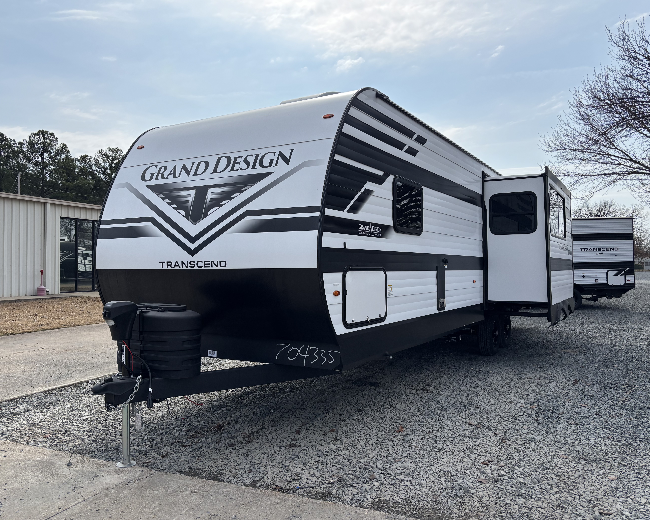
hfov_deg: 62.2
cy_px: 256
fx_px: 539
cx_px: 317
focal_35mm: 28
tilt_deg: +0.7
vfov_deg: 51.5
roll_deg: -0.2
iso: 50
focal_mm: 5.96
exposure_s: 1/6711
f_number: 1.6
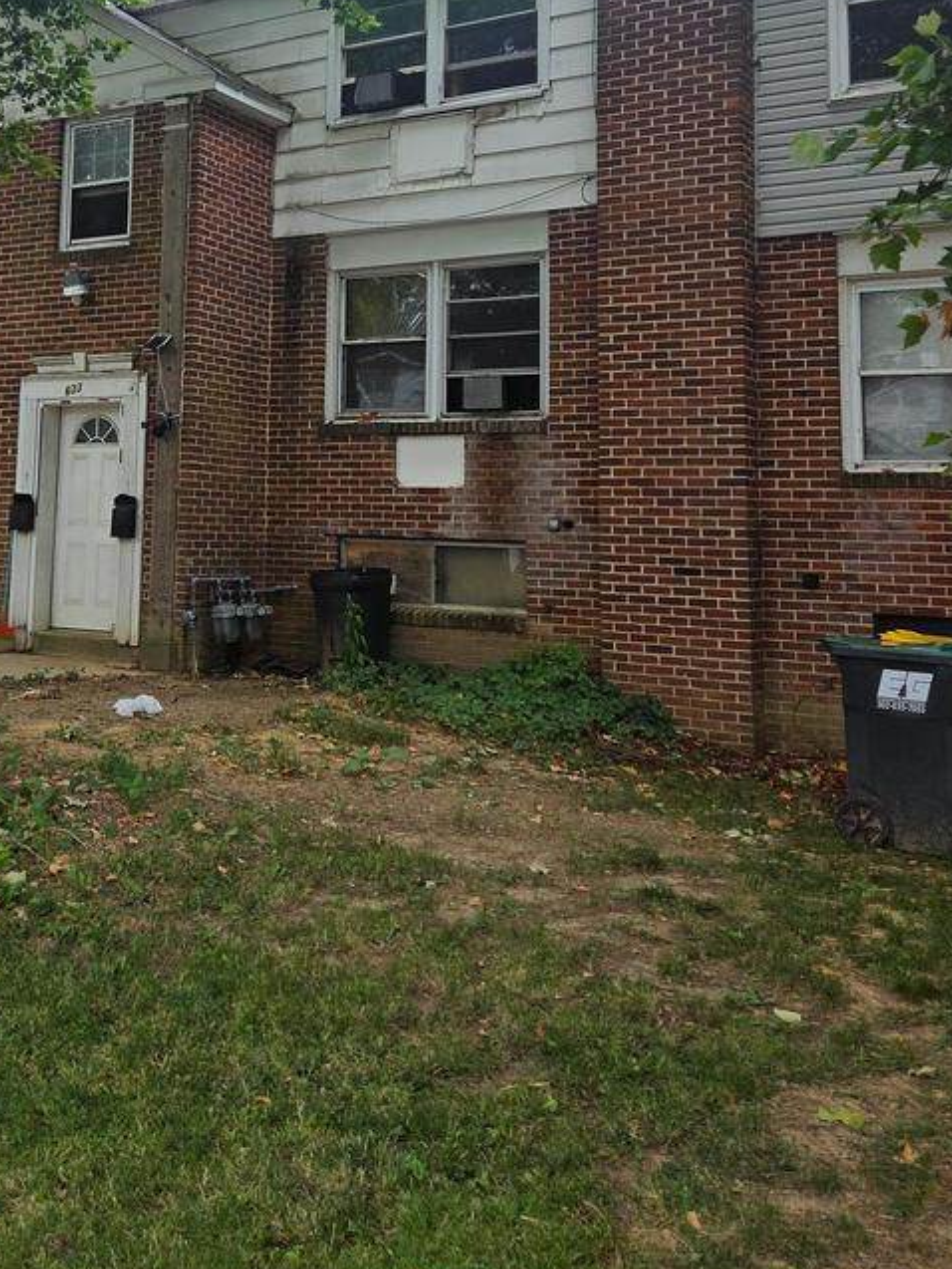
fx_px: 1430
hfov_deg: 36.0
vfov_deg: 46.5
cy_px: 357
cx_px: 237
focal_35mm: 39
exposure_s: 1/684
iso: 80
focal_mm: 5.4
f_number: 1.8
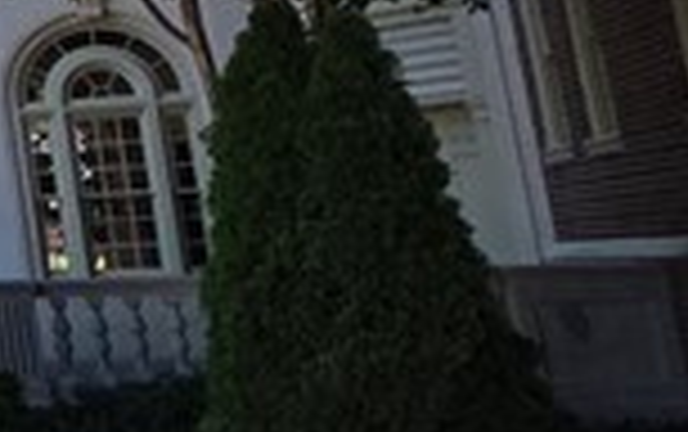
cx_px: -958
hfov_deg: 14.6
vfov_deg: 13.7
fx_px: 1727
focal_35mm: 92
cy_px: -130
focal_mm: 2.2
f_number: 1.9
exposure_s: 1/640
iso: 40
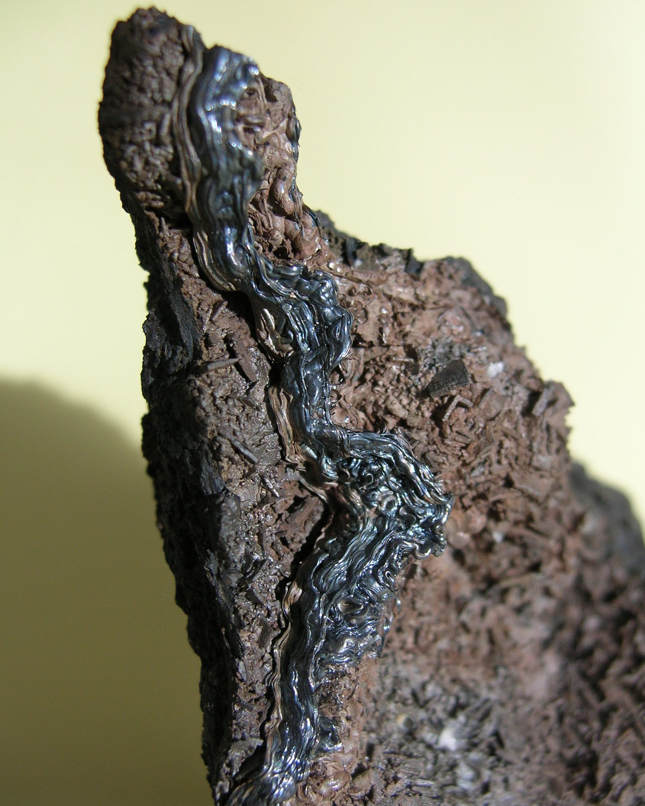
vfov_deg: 47.9
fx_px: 906
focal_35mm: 38
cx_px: 323
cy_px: 432
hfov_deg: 39.2
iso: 50
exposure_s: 1/84.4
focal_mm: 6
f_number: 2.7
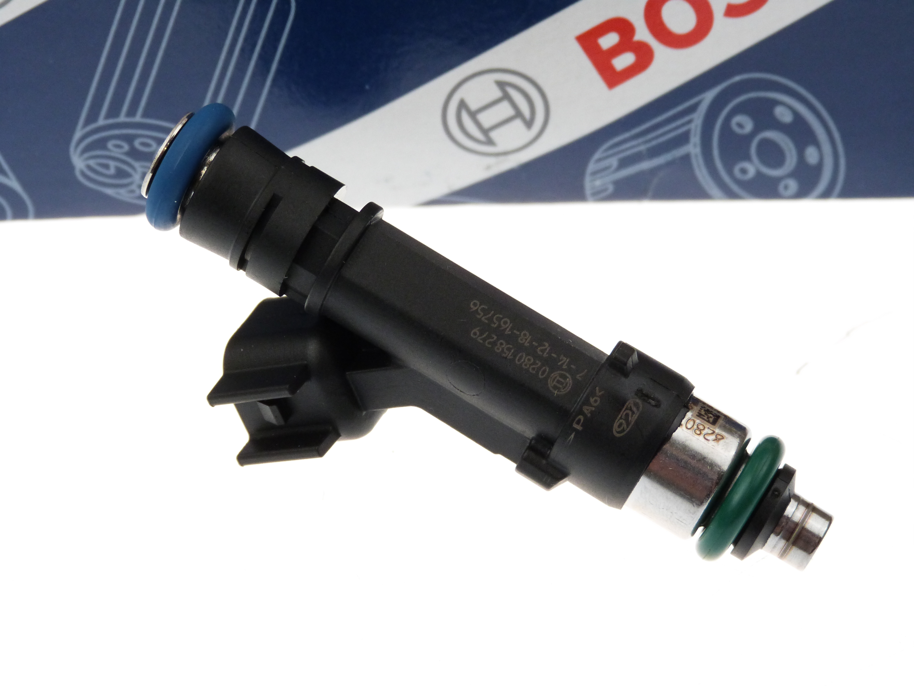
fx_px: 3221
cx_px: 457
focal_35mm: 122
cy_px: 343
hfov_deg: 16.1
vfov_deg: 12.1
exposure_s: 1/320
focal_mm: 21.9
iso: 250
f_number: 3.6
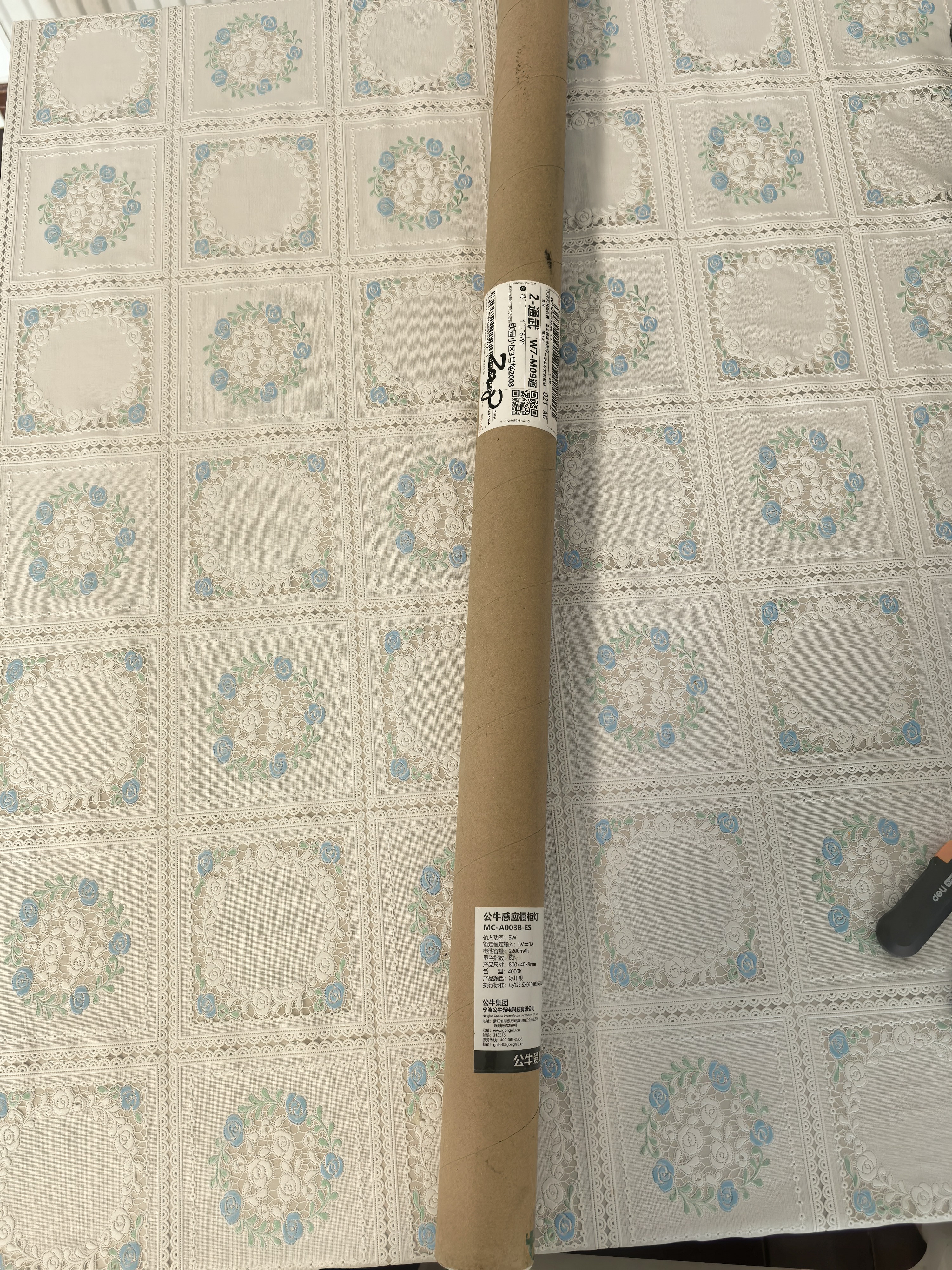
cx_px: 476
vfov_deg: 65.3
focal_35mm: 27
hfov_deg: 51.4
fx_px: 990
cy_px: 635
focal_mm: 6.35
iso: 160
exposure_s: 1/50
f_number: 2
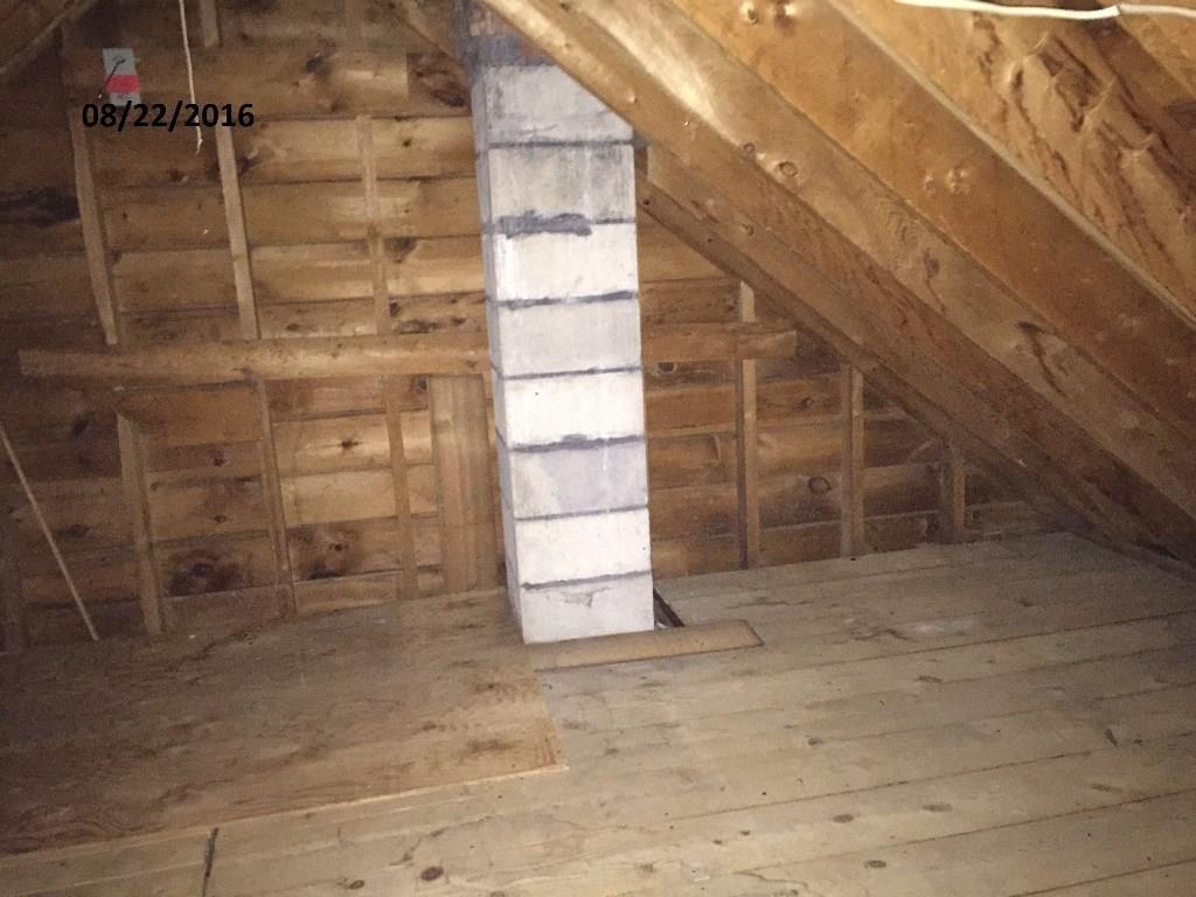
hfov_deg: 61.7
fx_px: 1002
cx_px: 598
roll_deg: +3.3
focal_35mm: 29
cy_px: 448
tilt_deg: -12.0
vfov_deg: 48.2
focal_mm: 4.15
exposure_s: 1/16
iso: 1250
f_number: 2.2
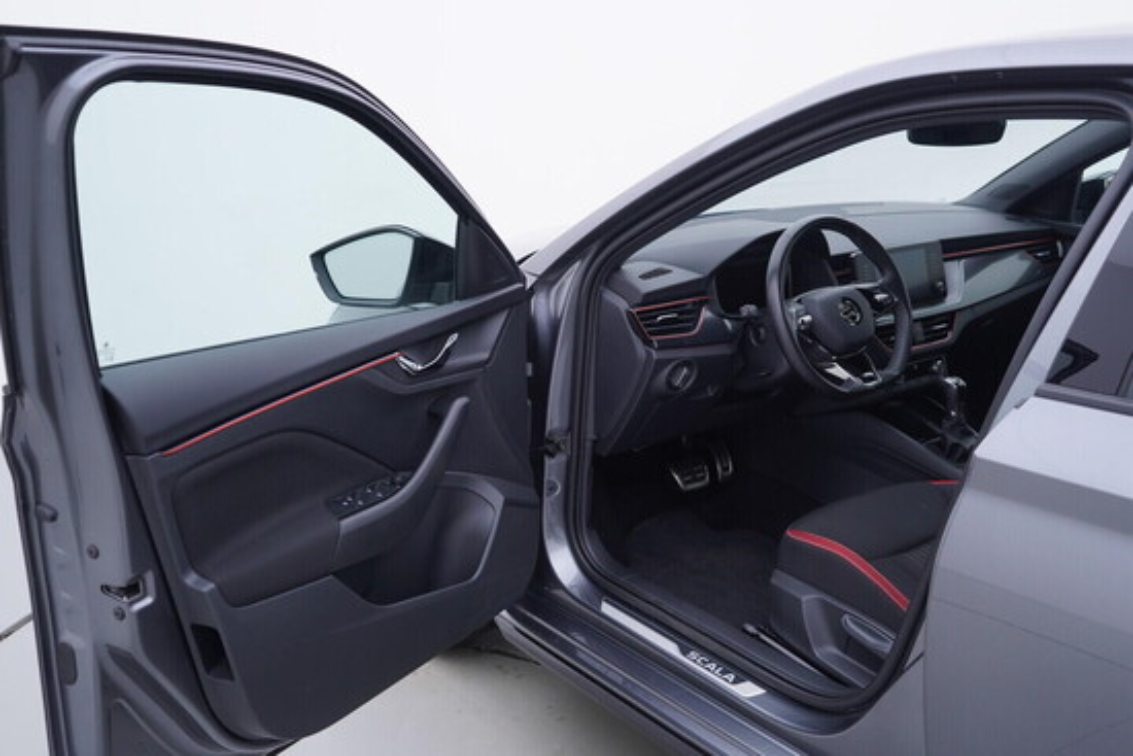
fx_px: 1133
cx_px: 566
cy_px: 378
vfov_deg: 36.9
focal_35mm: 36
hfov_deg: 53.1
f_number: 3.2
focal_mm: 24
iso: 125
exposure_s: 1/60
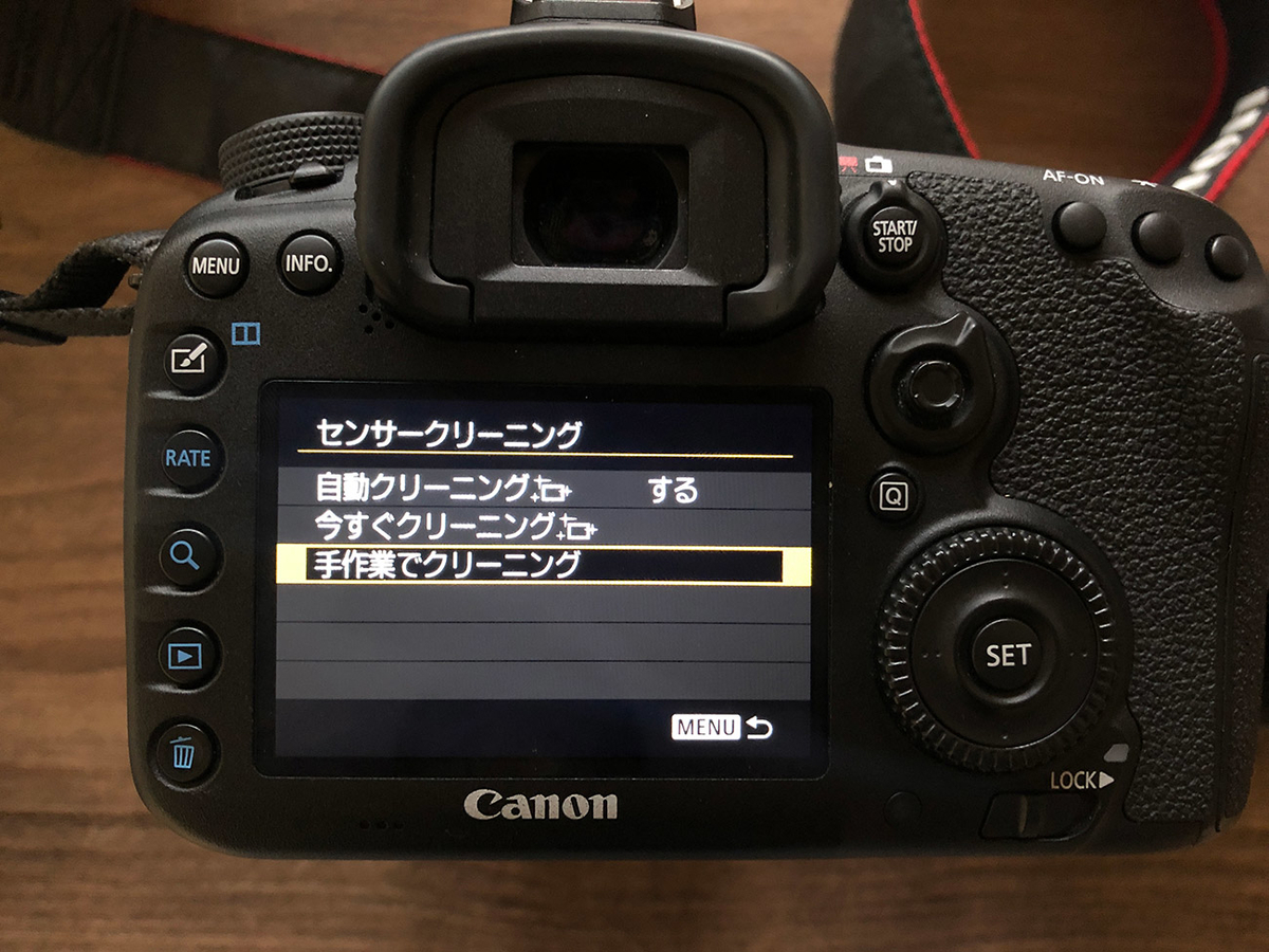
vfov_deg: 49.7
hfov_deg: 63.4
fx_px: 1026
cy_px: 476
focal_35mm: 28
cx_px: 634
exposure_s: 1/6
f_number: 1.8
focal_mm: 3.99
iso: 100
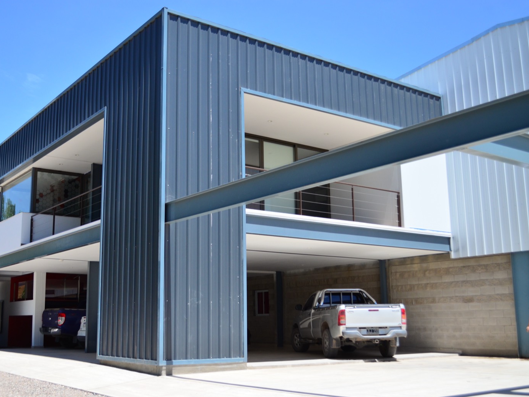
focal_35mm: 40
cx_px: 226
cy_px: 200
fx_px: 611
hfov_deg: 46.7
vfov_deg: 36.0
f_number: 4
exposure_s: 1/2000
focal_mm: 24
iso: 400
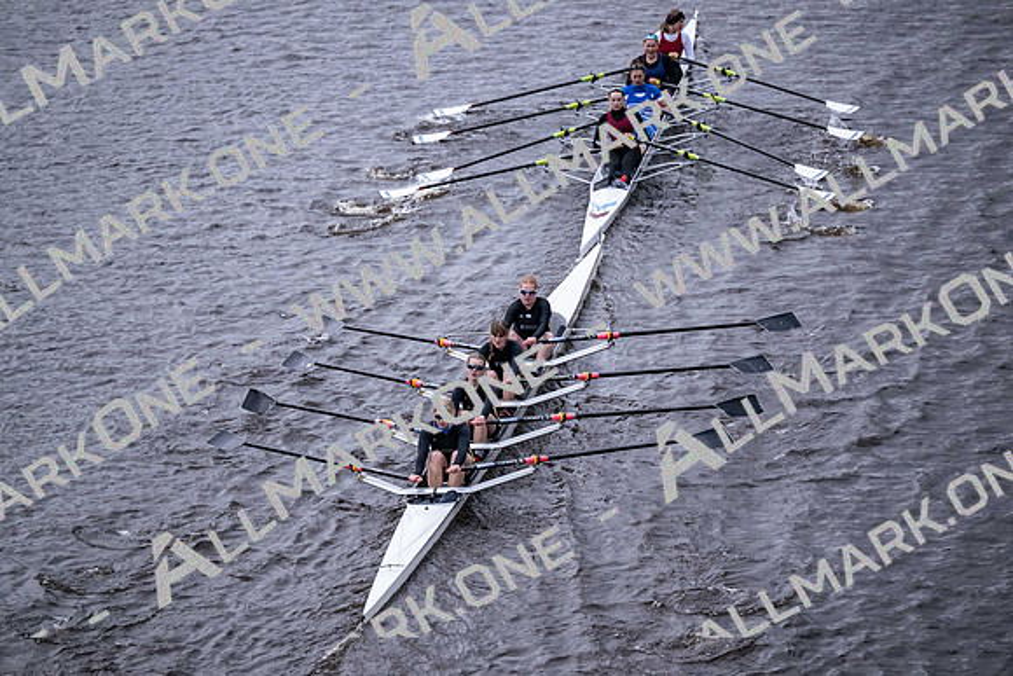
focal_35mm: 200
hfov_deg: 10.3
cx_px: 506
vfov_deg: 6.9
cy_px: 338
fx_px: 5629
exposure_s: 1/2000
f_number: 2.8
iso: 4000
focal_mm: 200
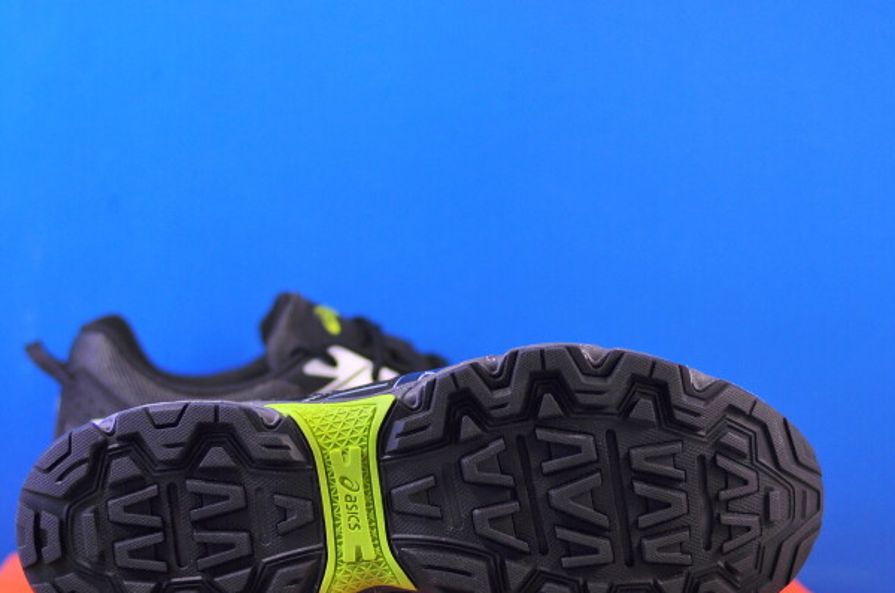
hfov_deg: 20.4
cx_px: 403
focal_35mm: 100
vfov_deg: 13.6
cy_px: 324
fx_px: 2482
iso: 250
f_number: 2
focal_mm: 50
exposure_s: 1/320
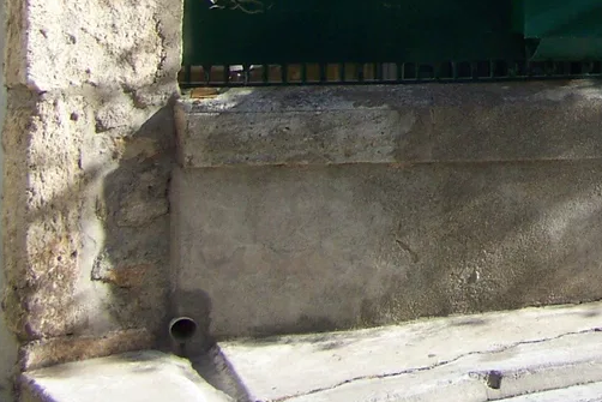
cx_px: 803
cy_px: -202
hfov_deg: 15.4
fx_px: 2107
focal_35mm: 126
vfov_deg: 10.5
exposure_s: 1/500
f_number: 2.8
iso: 64
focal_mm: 6.3
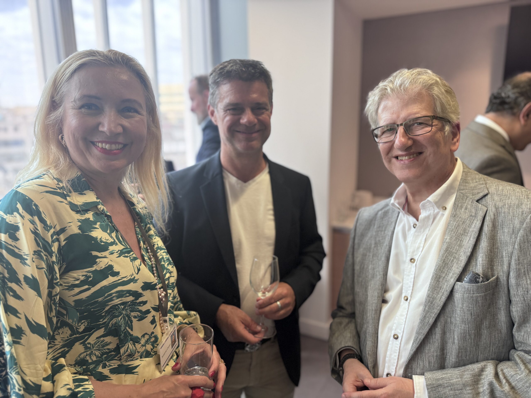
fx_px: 368
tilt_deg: -11.8
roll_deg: +1.0
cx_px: 266
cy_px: 199
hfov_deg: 71.6
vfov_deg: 56.8
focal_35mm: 24
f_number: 1.78
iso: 160
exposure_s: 1/121
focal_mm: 6.76
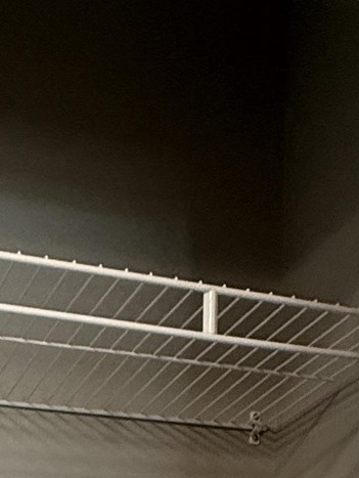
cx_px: 41
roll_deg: +0.2
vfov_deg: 18.3
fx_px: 953
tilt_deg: -9.6
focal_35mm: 69
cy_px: 966
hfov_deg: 20.9
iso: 250
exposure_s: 1/120
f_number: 2.2
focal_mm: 2.22
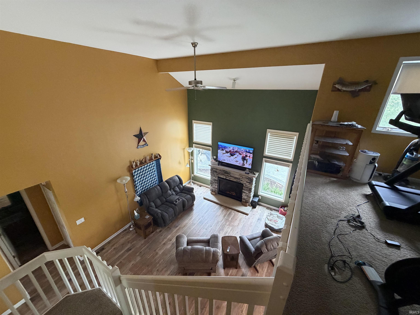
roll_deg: +1.0
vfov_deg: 85.7
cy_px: 158
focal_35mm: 14
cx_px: 210
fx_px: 170
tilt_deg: -22.0
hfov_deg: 102.1
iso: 400
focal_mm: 2.22
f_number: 2.2
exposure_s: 1/60
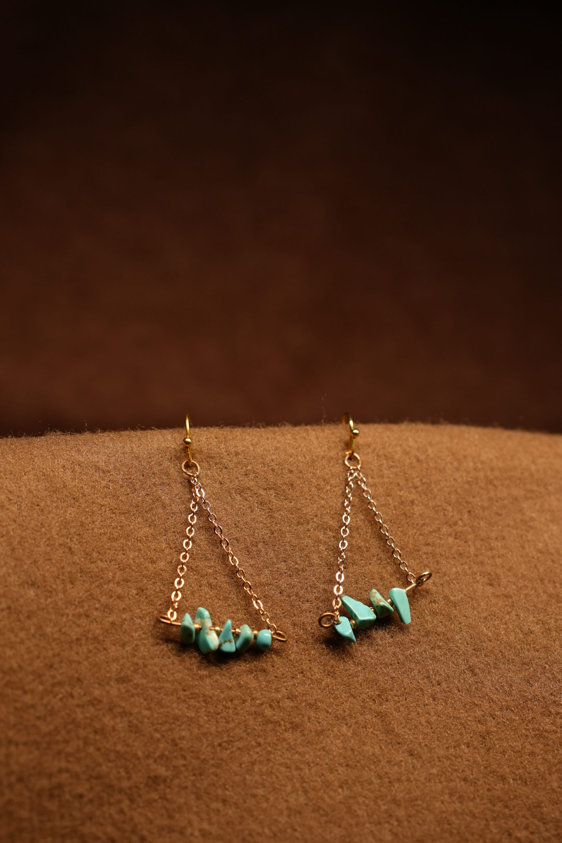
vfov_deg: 38.2
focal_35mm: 52
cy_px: 422
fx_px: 1217
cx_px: 281
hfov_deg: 26.0
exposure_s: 1/100
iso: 250
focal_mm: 35
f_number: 4
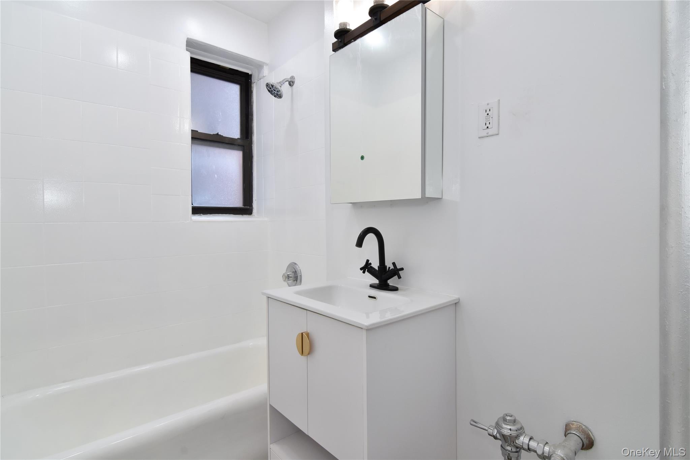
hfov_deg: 95.0
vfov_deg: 72.0
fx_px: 316
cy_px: 230
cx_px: 345
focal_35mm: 16
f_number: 11
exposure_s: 1/80
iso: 640
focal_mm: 11
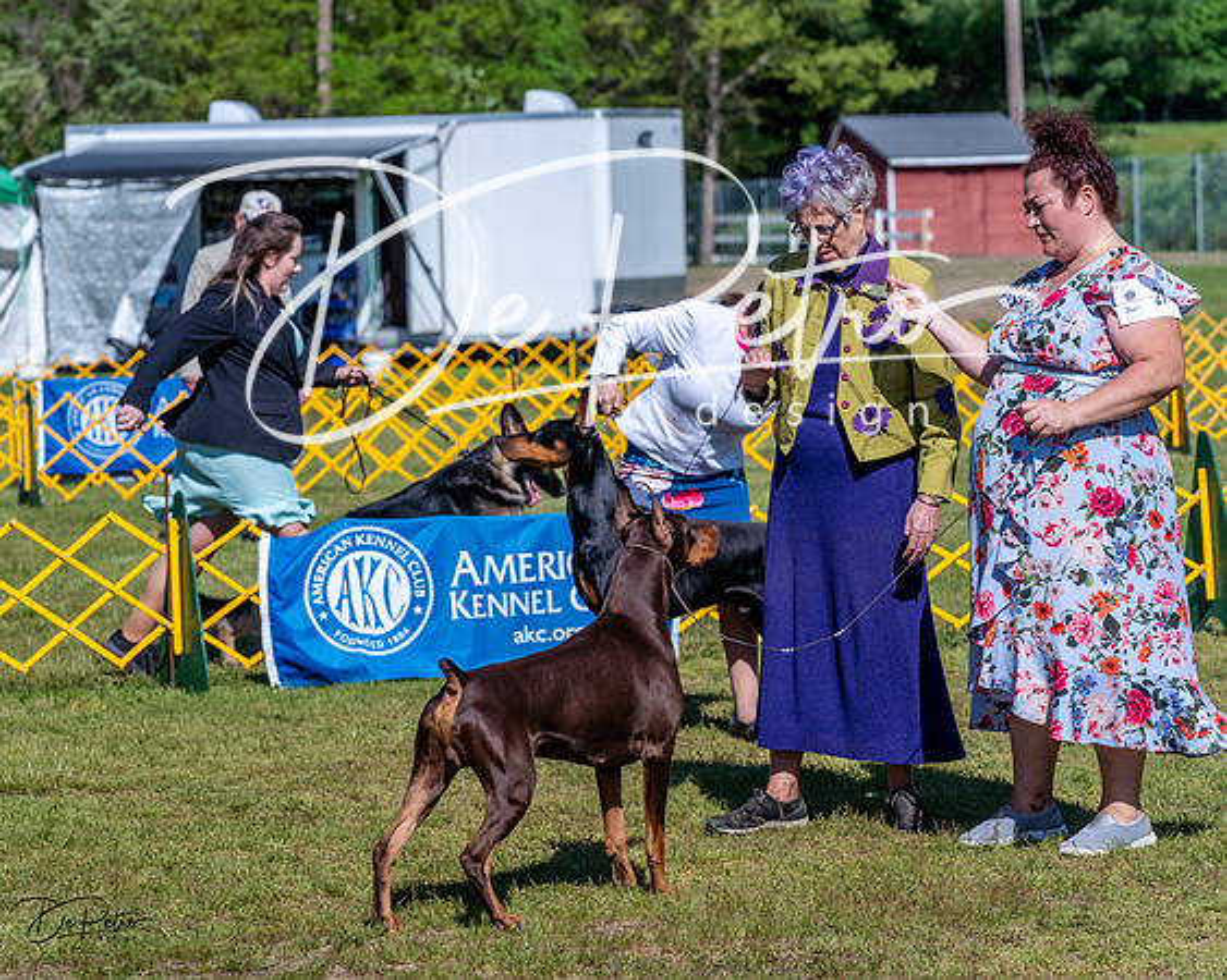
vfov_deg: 10.3
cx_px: 614
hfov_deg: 12.9
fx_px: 5437
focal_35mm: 150
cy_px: 490
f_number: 6.3
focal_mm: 133
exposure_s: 1/1600
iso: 200
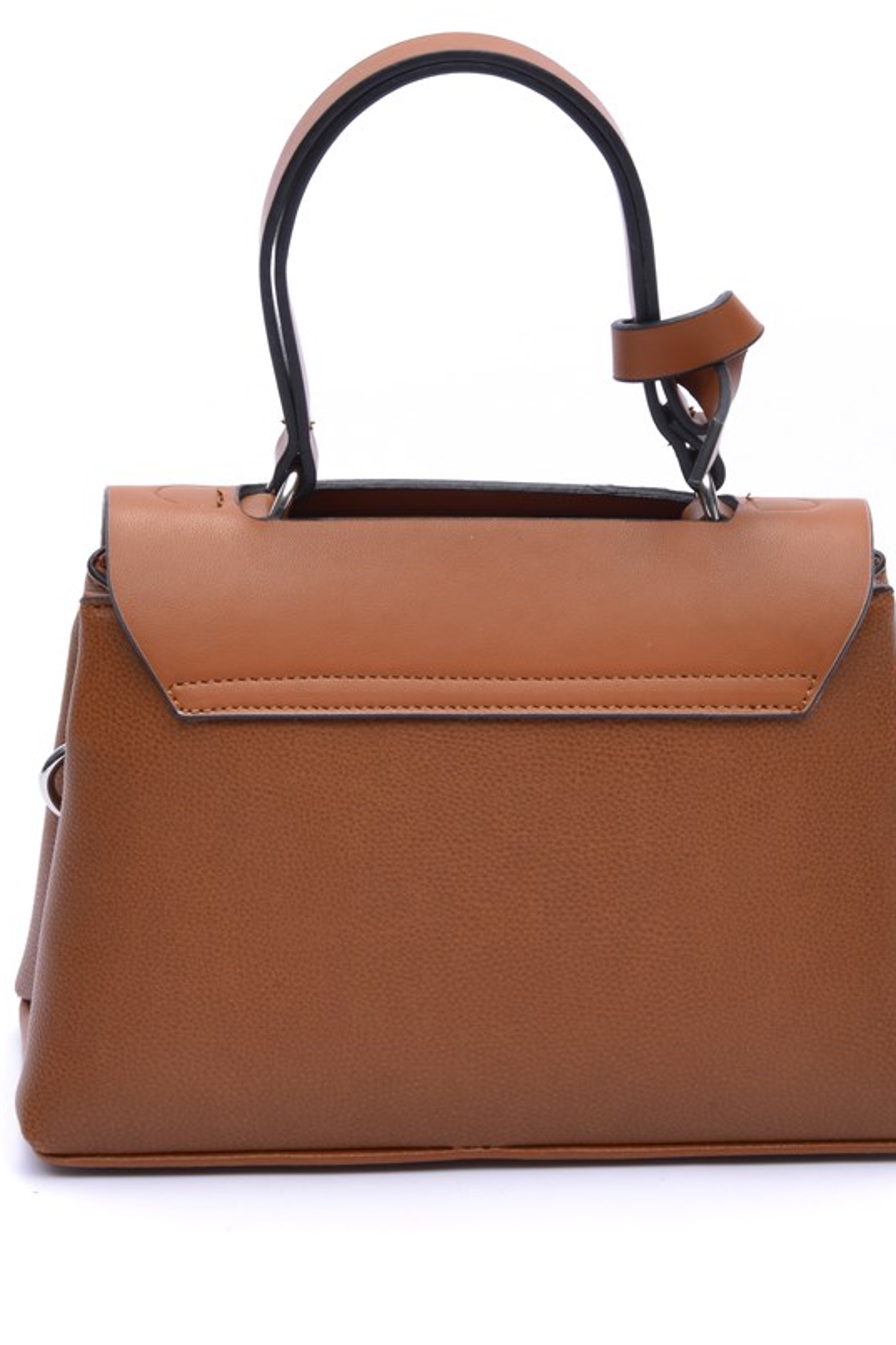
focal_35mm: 158
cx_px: 464
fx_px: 5901
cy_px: 539
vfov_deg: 13.0
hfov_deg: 8.7
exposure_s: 1/160
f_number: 20
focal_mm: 85
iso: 100
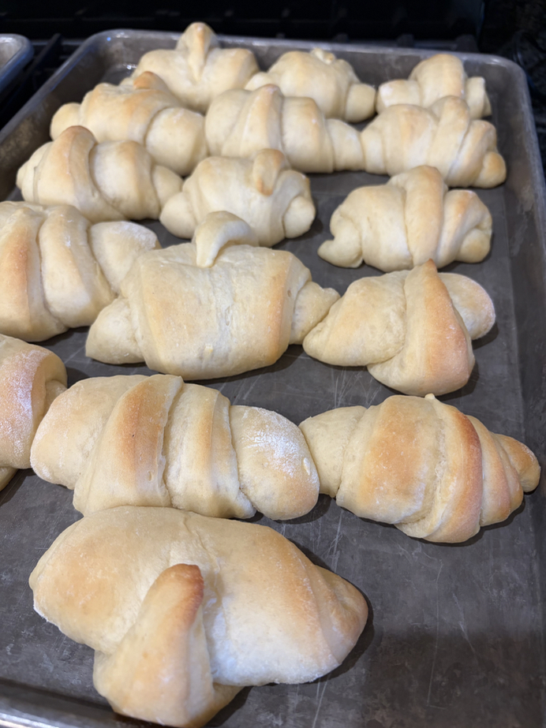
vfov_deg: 67.3
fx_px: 547
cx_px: 273
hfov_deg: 53.1
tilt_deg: -51.9
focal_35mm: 26
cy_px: 364
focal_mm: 5.96
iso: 125
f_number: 1.6
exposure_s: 1/60
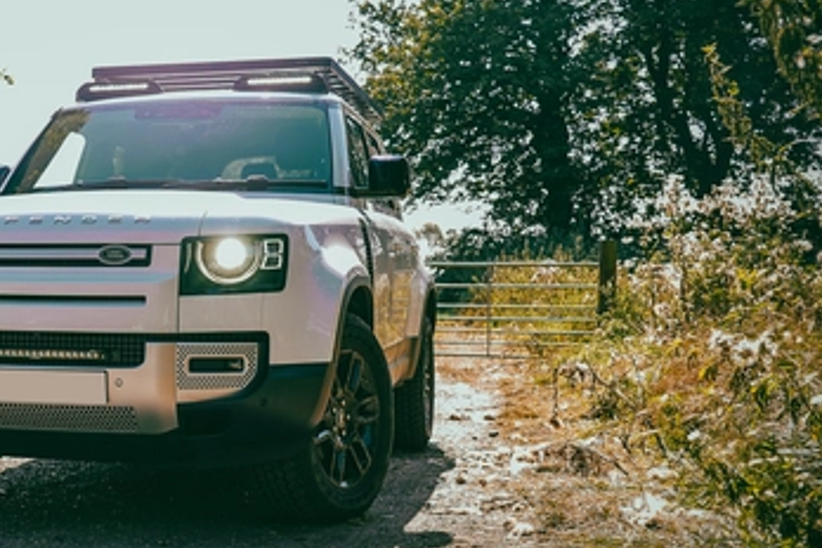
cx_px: 104
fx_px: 1301
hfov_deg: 33.5
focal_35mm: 57
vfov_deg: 23.8
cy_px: 278
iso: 50
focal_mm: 31
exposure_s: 1/125
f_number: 4.5
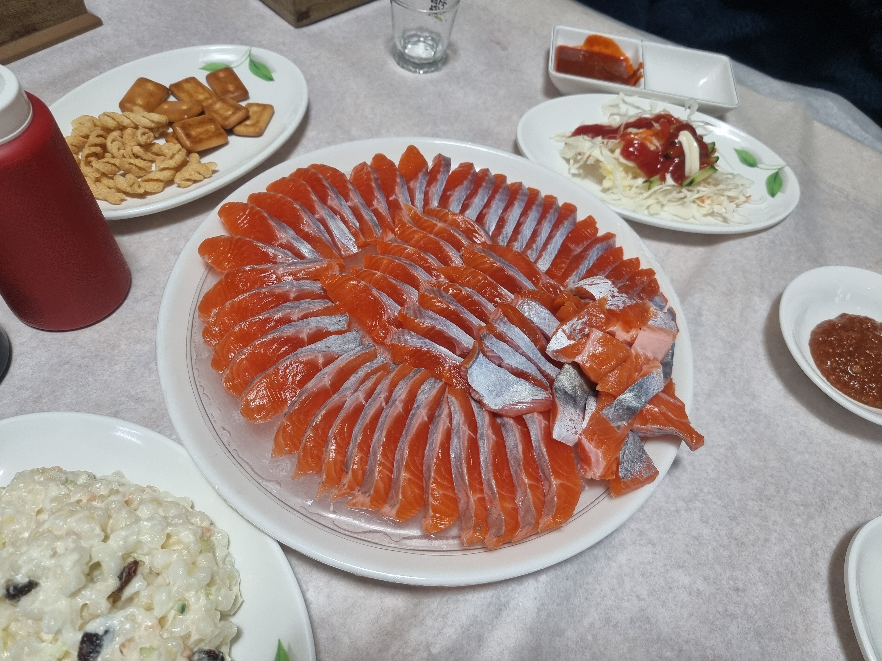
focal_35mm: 24
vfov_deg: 56.8
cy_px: 330
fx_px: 612
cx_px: 441
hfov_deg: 71.6
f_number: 1.8
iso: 200
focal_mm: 6.7
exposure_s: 1/120
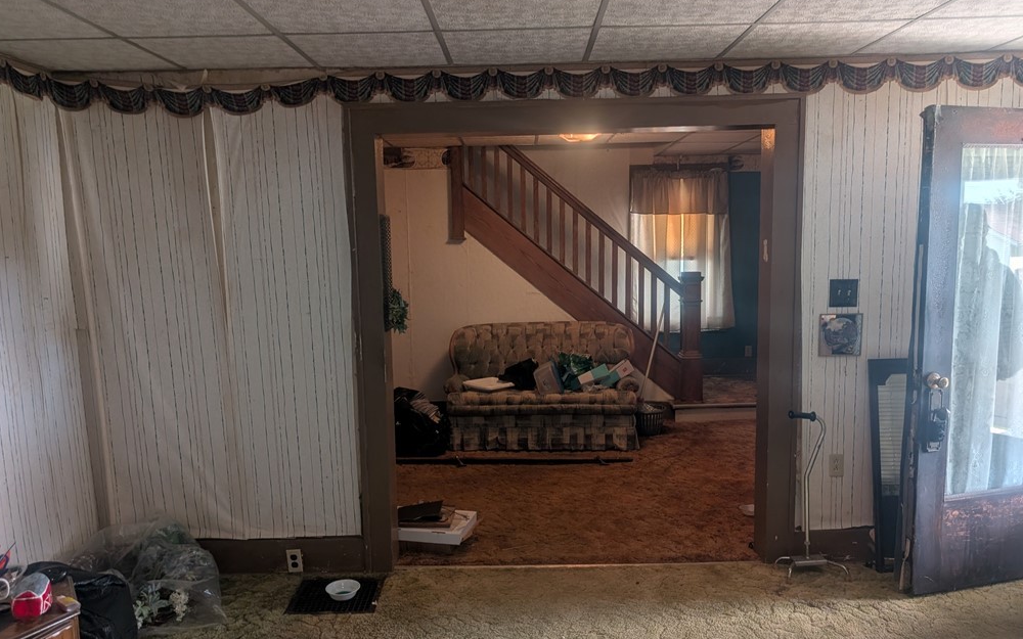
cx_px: 514
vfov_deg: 47.6
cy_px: 329
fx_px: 725
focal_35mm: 26
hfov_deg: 70.4
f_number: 1.68
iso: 28
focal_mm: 6.9
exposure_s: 1/64.2
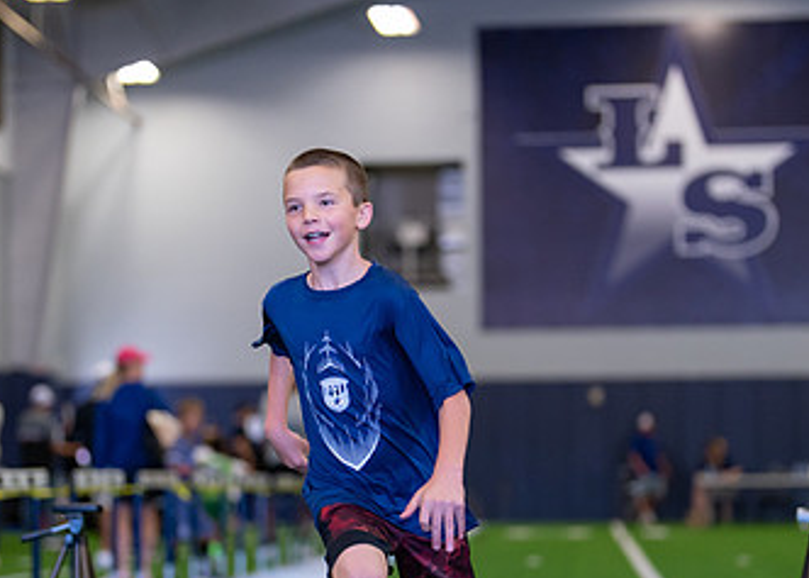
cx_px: 397
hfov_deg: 21.4
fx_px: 2136
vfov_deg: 15.3
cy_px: 417
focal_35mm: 93
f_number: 1.2
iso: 1250
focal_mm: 50
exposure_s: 1/1000
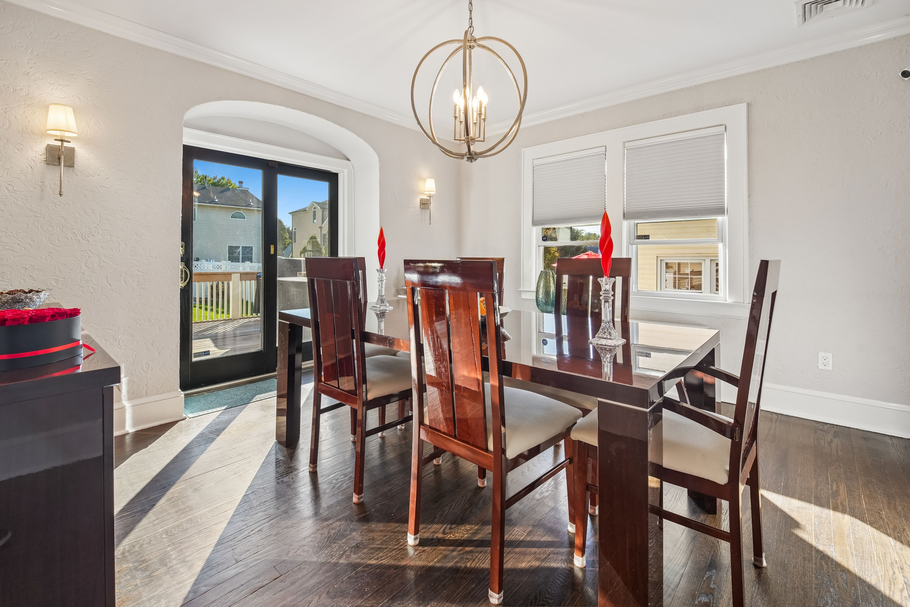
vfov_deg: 81.2
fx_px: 354
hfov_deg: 104.3
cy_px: 304
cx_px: 455
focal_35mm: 14
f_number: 7.1
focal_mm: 14
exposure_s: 1/50
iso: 500
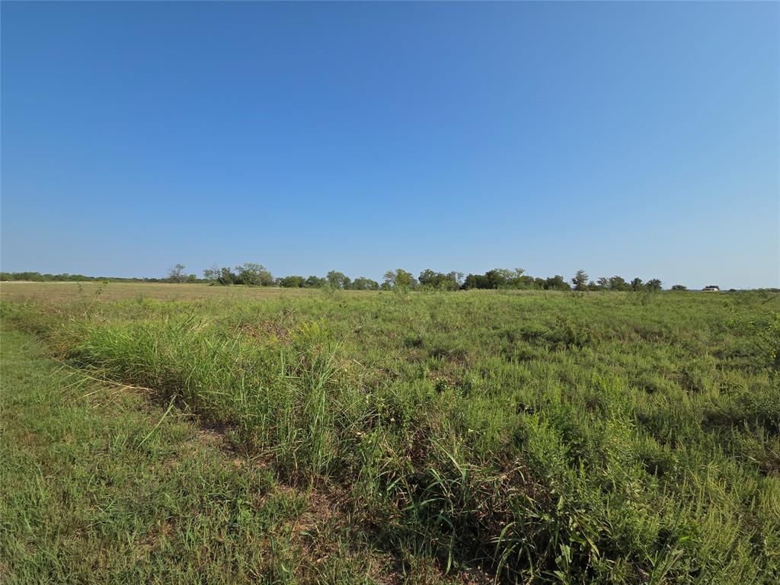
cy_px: 292
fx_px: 293
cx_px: 390
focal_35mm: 13
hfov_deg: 106.2
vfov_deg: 89.9
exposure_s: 1/2701
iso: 50
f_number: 2.2
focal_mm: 2.2
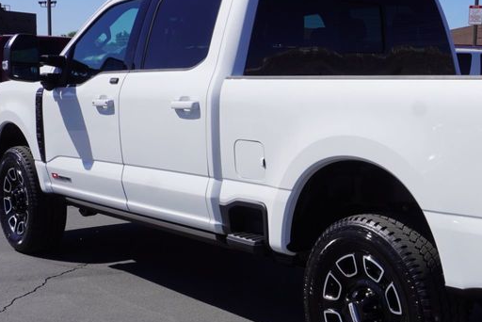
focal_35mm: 63
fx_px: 844
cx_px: 378
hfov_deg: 31.1
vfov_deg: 21.6
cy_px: 199
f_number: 10
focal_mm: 21
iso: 100
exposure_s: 1/250
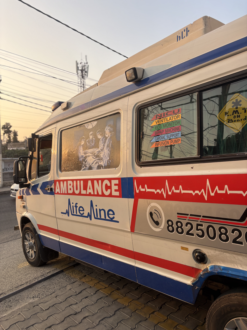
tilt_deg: -1.1
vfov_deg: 67.3
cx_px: 124
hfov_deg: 53.1
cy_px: 165
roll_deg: +1.3
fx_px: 247
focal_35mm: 26
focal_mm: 5.96
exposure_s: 1/660
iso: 50
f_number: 1.6
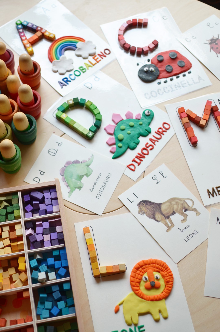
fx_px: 483
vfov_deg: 37.9
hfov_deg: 25.6
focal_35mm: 52
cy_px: 166
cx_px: 110
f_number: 2
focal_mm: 35
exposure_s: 1/100
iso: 100
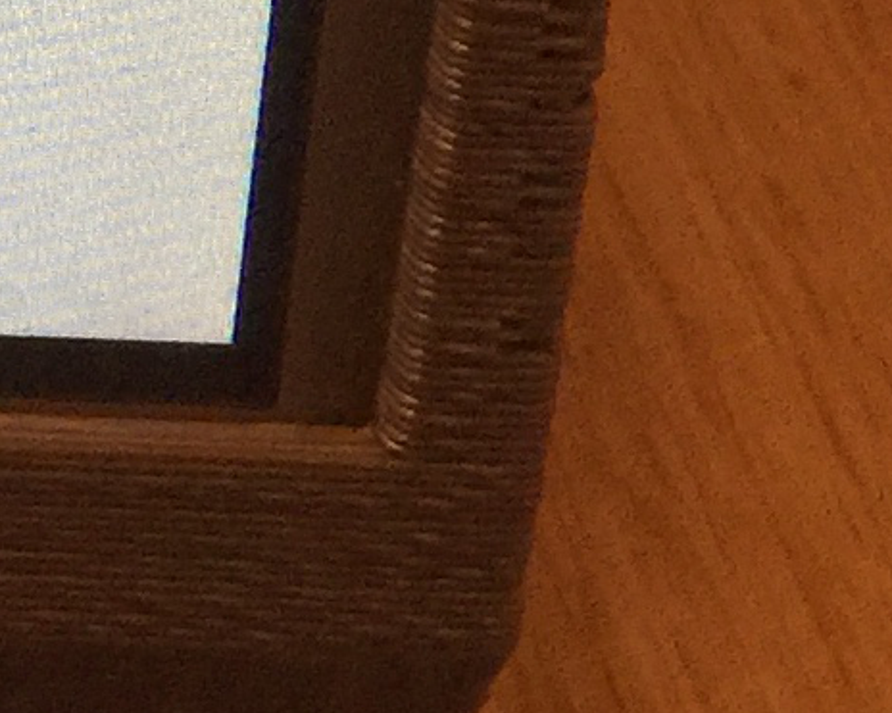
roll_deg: +0.2
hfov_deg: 7.8
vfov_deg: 7.5
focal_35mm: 199
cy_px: -723
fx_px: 5252
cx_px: -2126
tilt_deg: -42.5
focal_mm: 4.15
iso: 50
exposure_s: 1/30
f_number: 2.2
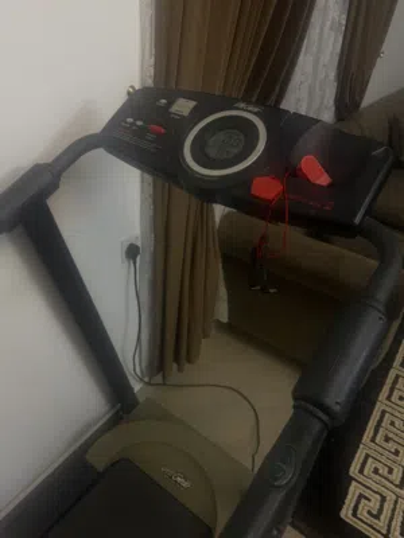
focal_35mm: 24
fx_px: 373
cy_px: 269
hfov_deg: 56.8
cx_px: 202
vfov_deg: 71.6
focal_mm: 6.76
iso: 250
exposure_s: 1/50
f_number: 1.78
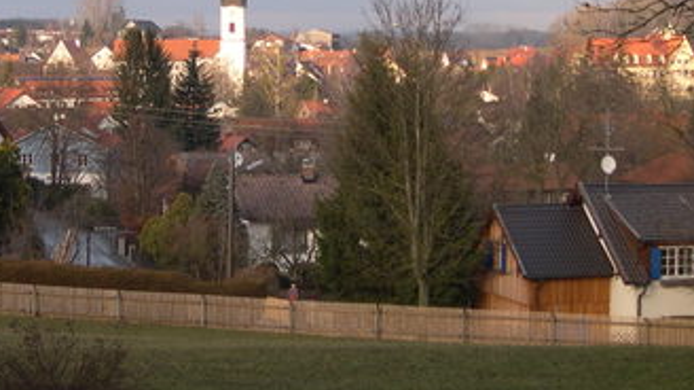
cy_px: 91
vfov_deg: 12.0
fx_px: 1839
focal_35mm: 100
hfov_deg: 21.2
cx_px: 188
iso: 100
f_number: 3.1
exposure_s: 1/331
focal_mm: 10.1
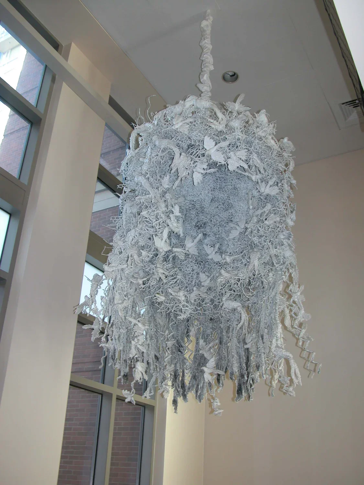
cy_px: 242
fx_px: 491
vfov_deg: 52.6
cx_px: 182
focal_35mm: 35
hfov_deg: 40.7
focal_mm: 8.9
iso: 100
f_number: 2.8
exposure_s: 1/30
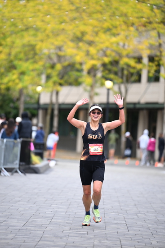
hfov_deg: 6.9
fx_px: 1374
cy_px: 124
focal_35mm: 200
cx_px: 82
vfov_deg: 10.3
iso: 1000
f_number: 2.8
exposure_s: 1/2000
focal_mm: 200
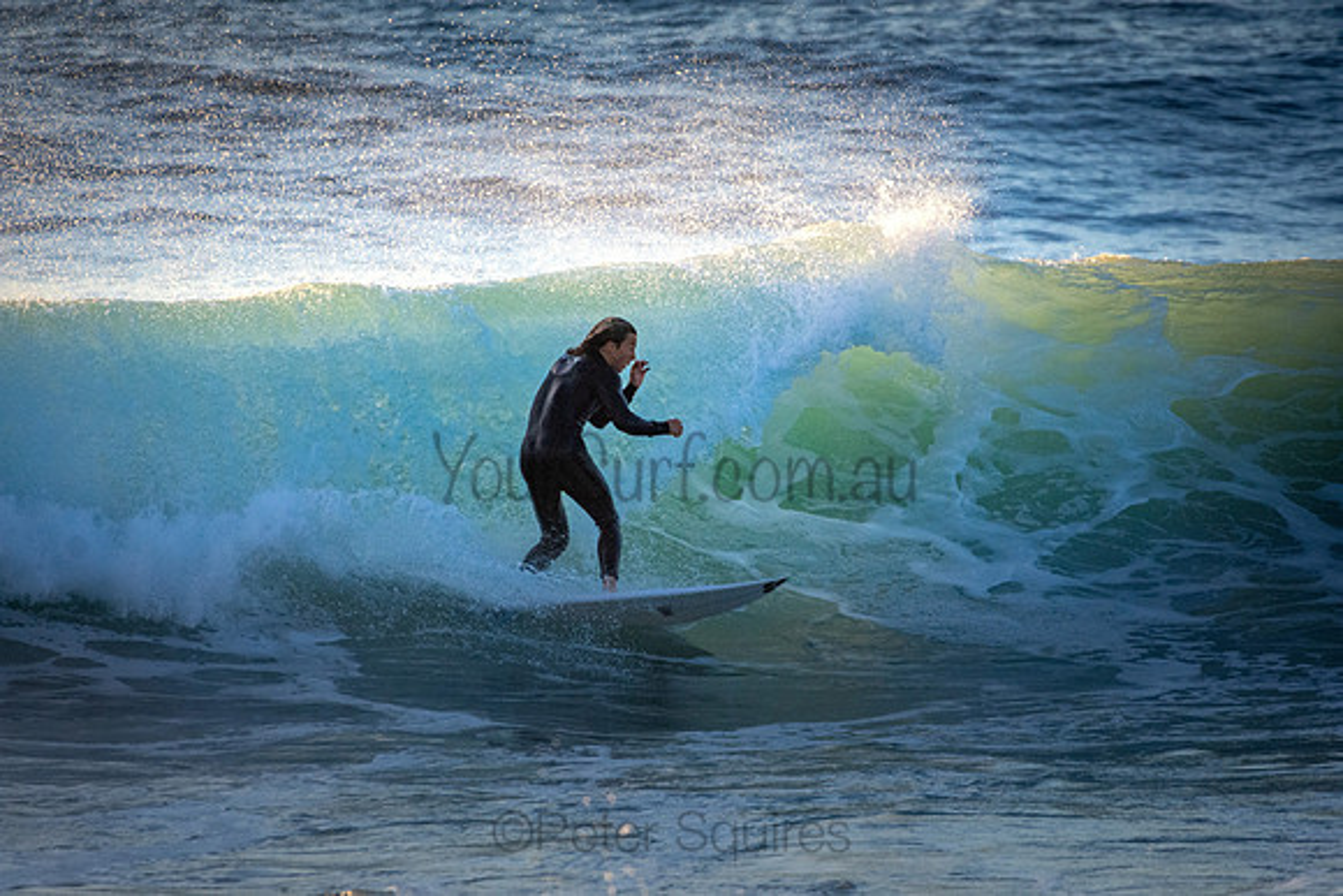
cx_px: 672
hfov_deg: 2.7
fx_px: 27984
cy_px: 448
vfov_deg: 1.8
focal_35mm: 750
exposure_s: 1/2000
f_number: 5.6
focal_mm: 500
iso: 1250
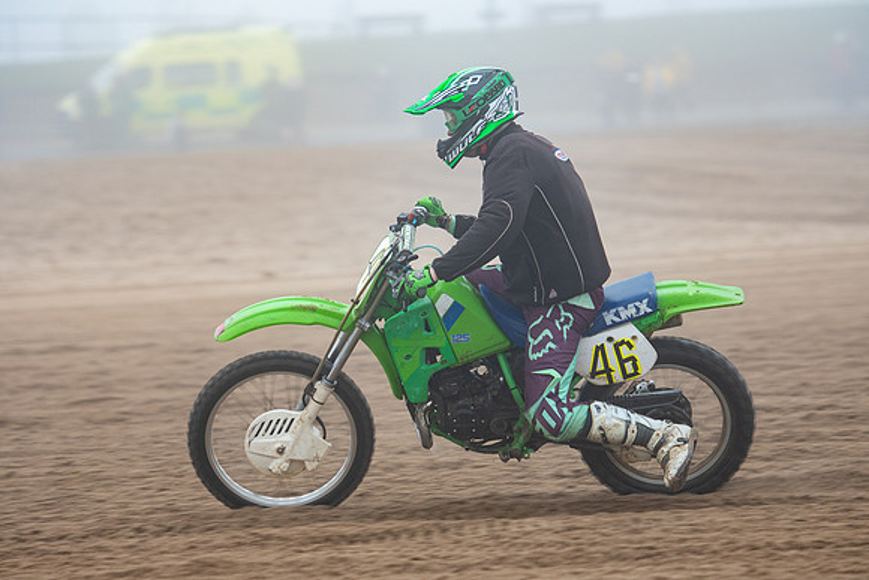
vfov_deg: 6.8
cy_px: 290
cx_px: 434
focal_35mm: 202
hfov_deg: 10.2
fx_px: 4889
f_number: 2.8
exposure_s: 1/400
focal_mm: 135
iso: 200
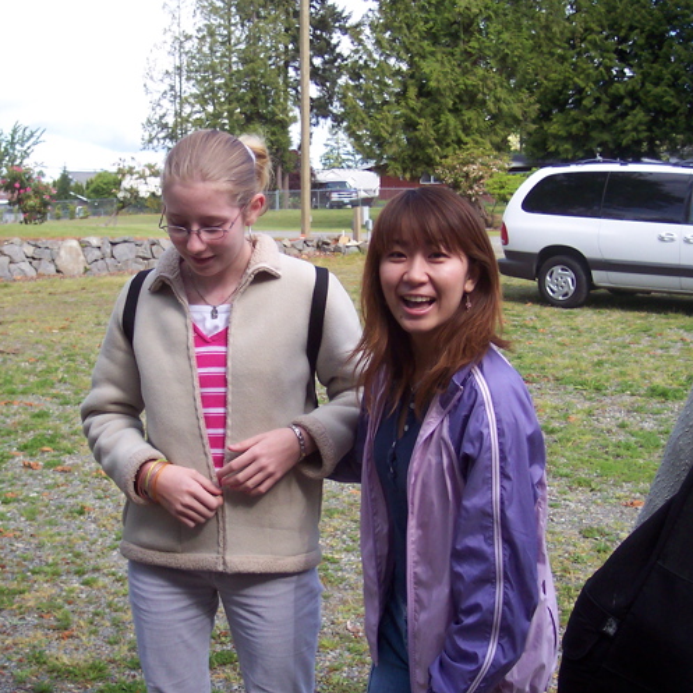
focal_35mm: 54
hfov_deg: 31.6
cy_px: 309
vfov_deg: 31.6
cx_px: 323
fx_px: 1223
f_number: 2.8
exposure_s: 1/700
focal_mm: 8
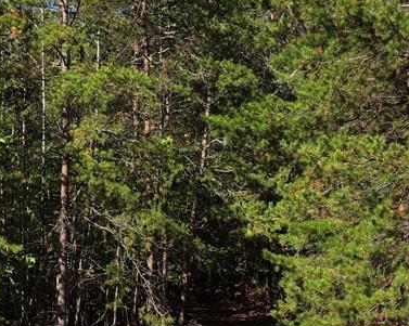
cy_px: 303
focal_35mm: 61
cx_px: 115
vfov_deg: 24.1
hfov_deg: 30.6
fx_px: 738
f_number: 1.7
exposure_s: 1/4057
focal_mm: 6.25
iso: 80
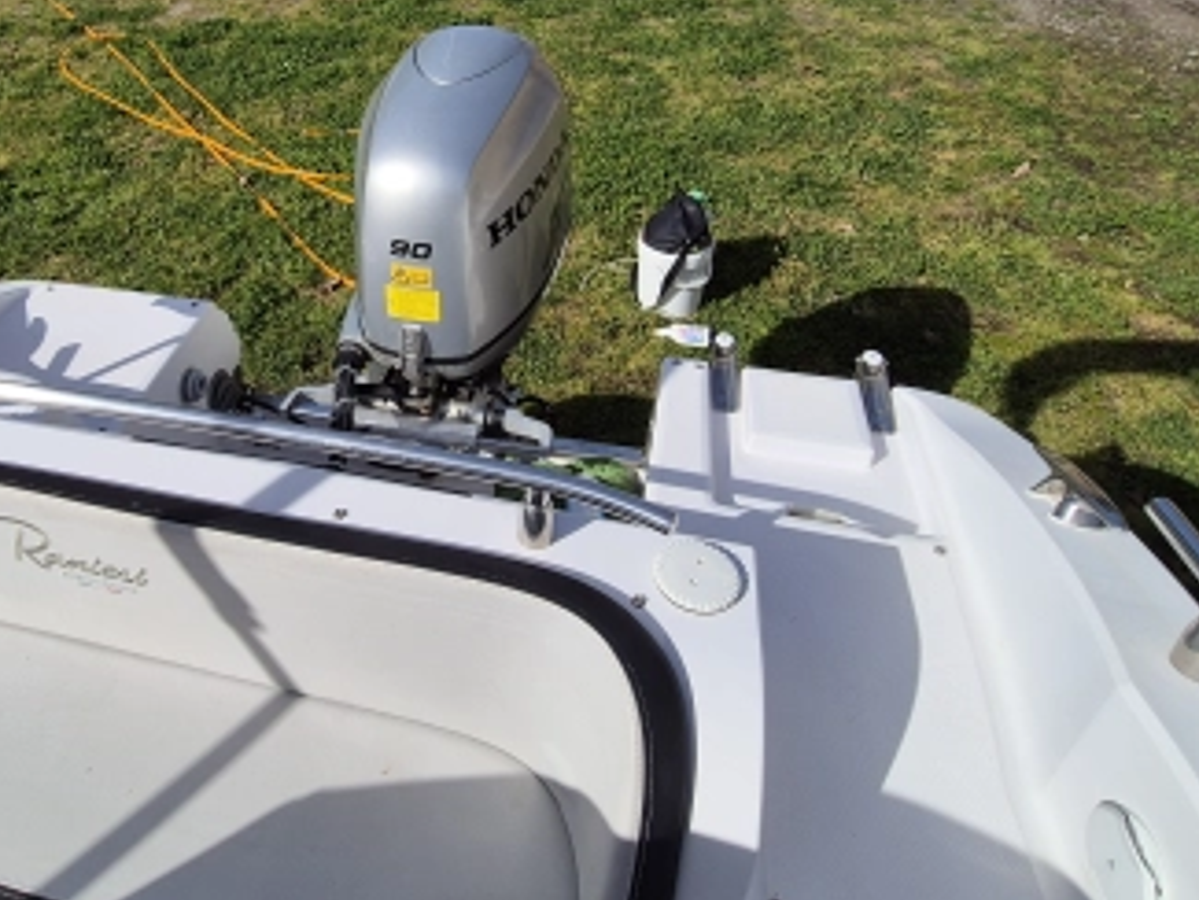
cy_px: 308
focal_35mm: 22
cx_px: 424
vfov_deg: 59.8
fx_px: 762
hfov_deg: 74.6
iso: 50
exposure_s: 1/4160
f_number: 2.2
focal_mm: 2.2
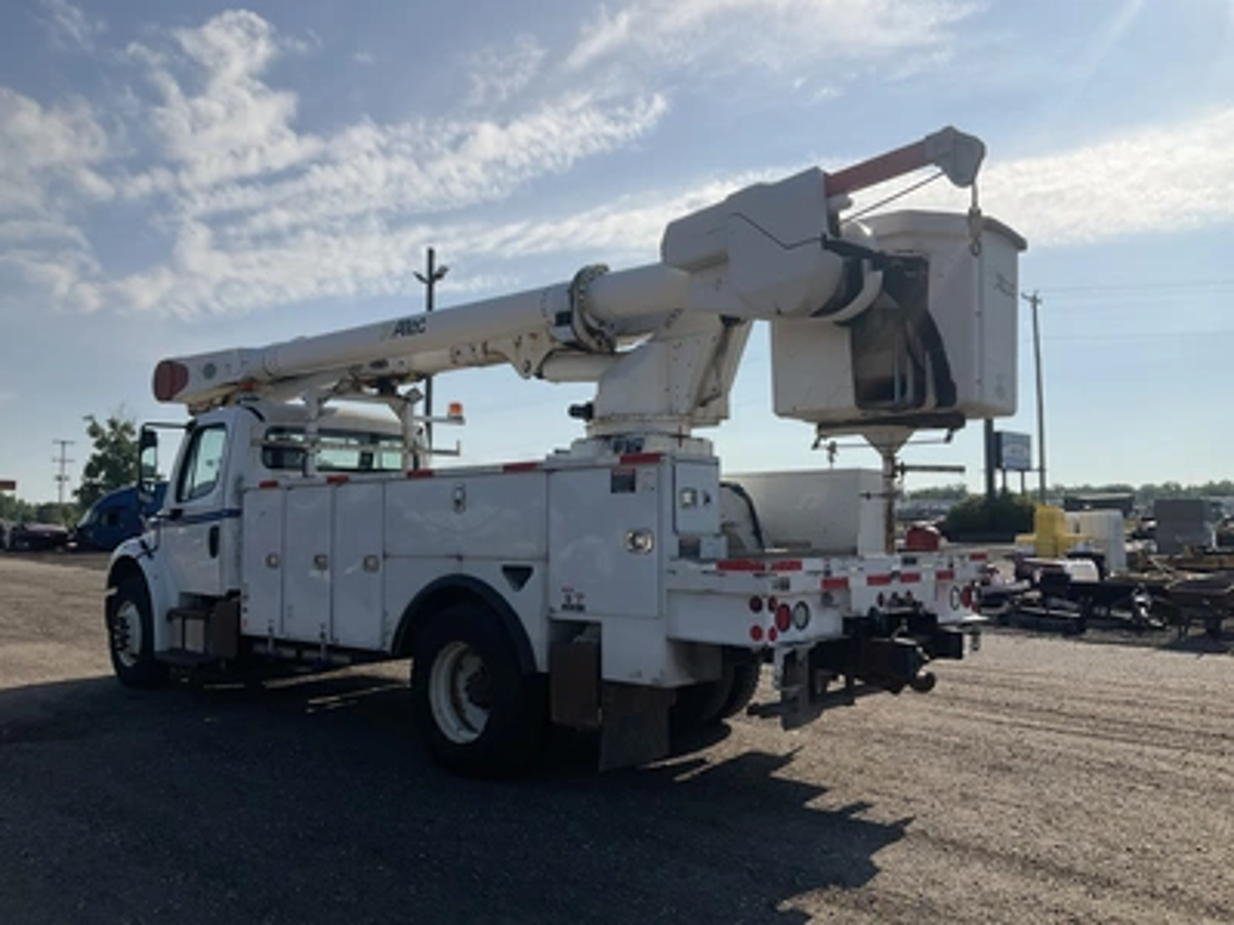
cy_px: 462
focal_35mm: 29
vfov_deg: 48.2
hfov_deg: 61.7
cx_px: 617
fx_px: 1034
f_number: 1.8
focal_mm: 3
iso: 25
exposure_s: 1/3788
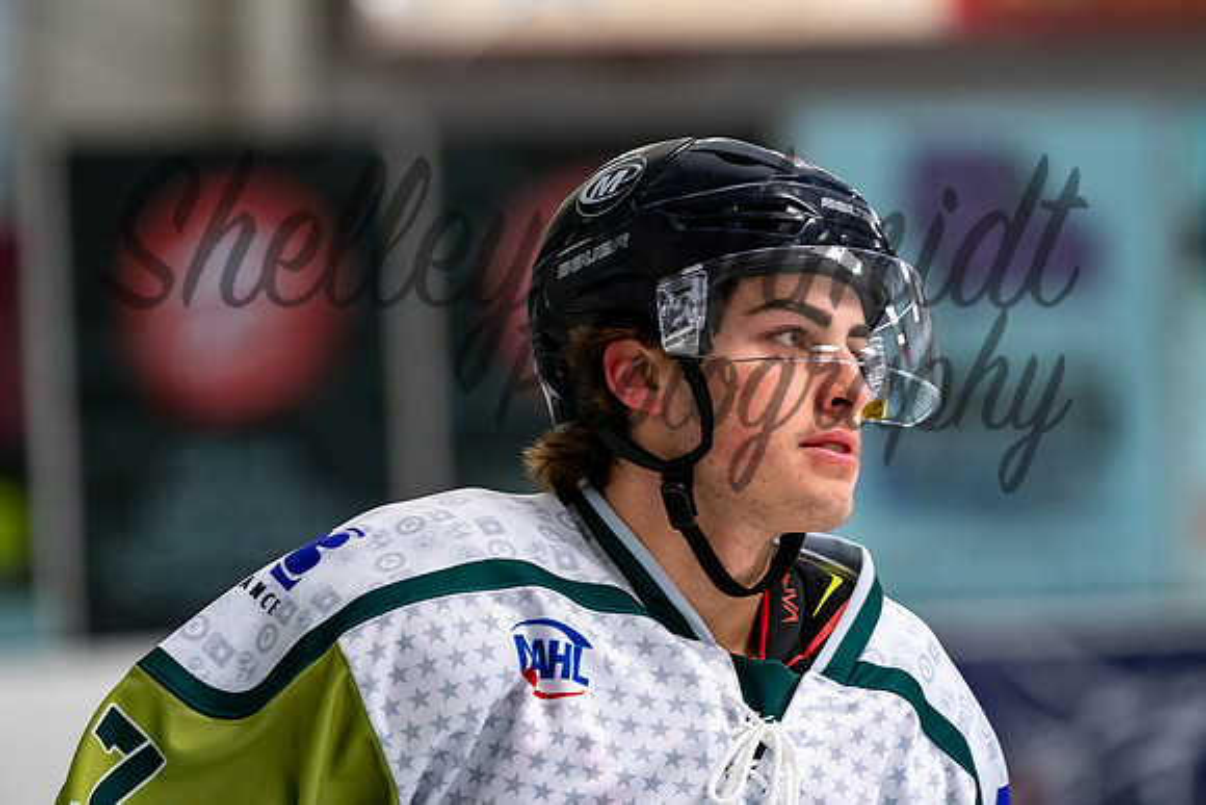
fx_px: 9801
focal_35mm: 292
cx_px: 603
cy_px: 402
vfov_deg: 4.7
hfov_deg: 7.0
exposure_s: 1/800
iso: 2000
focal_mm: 195
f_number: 3.2
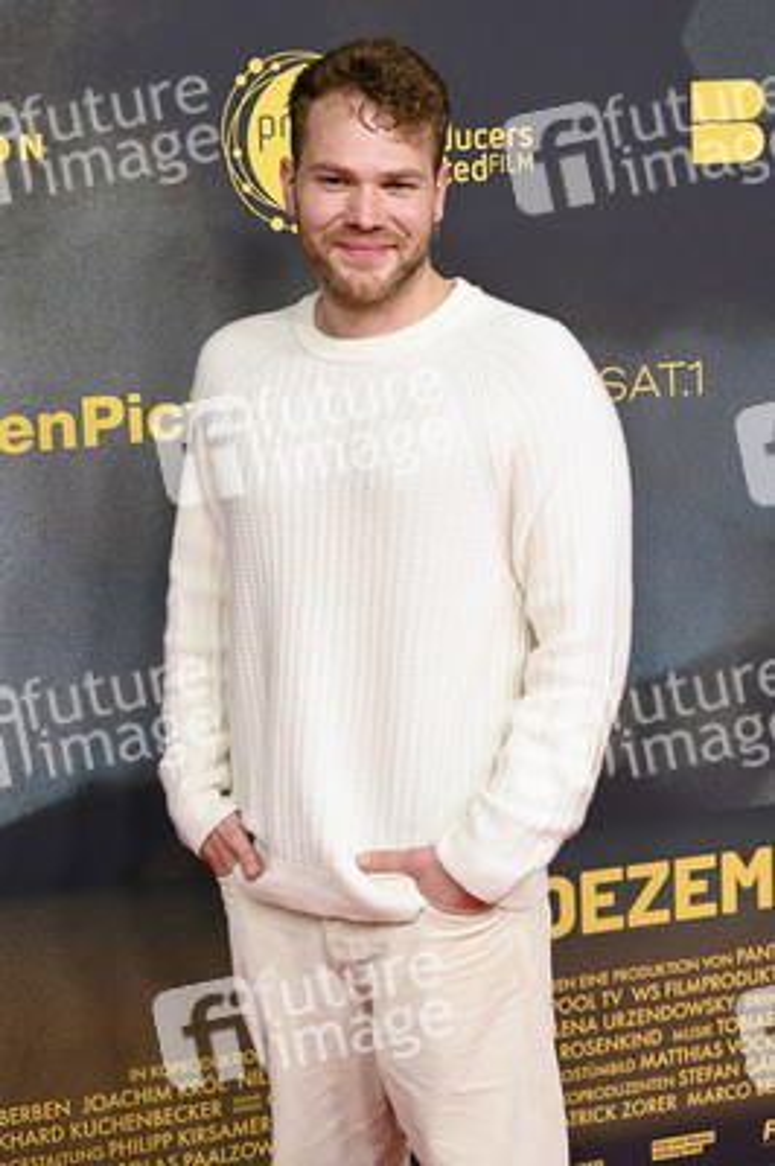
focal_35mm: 73
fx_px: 2361
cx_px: 388
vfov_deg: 27.7
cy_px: 583
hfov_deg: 18.6
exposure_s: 1/160
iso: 800
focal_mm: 73
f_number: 6
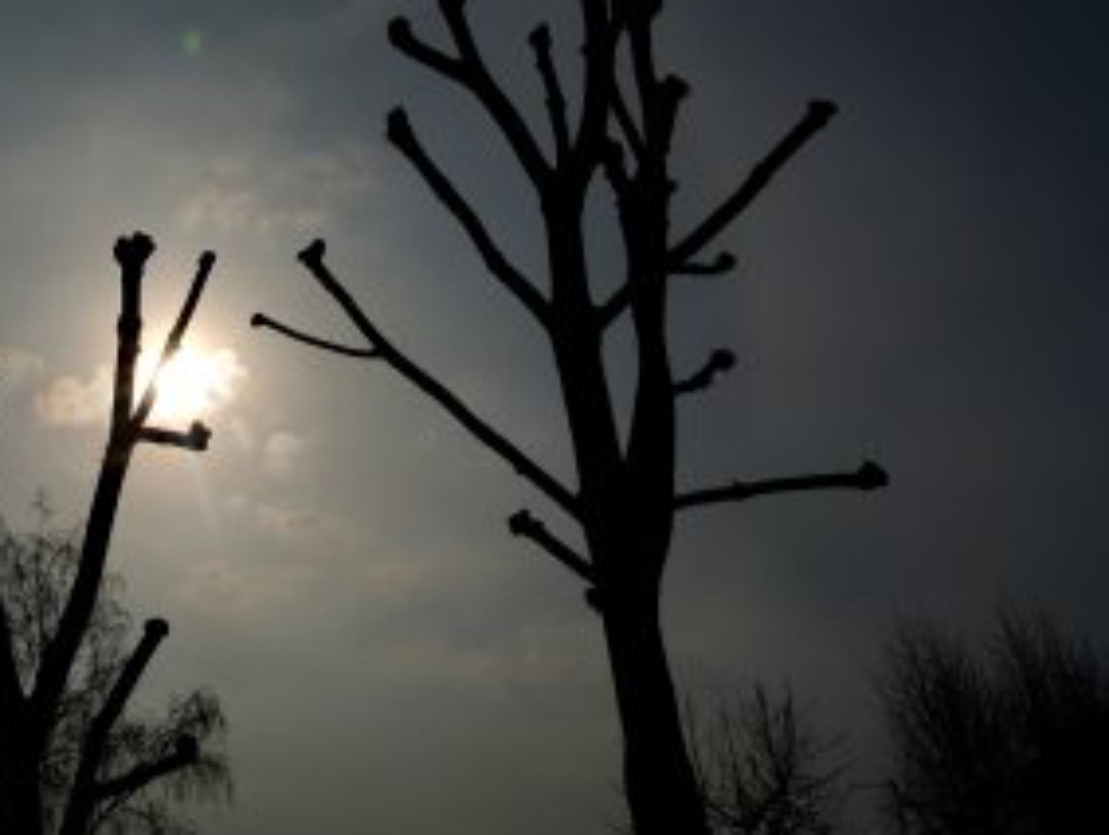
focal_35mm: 44
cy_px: 221
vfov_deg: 32.4
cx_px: 200
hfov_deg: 40.8
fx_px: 1411
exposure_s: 1/2500
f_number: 11
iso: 100
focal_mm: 10
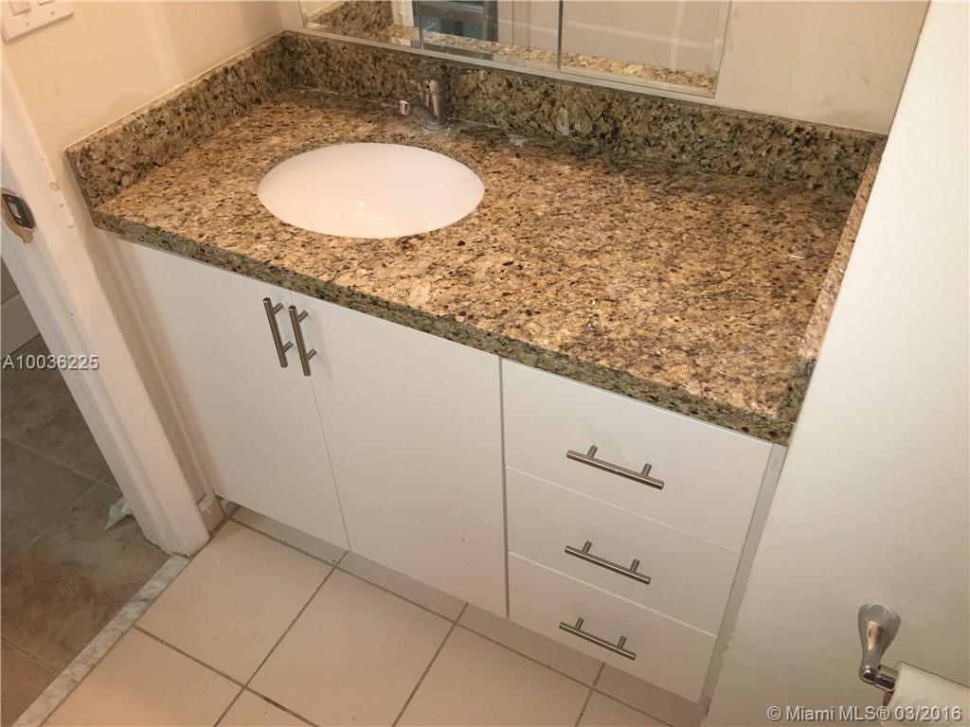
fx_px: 813
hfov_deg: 61.7
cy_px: 364
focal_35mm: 29
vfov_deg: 48.2
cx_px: 485
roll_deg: +3.6
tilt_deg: -41.6
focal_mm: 4.15
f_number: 2.2
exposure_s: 1/30
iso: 100
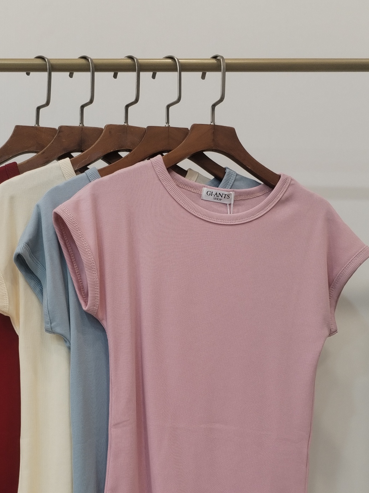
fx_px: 711
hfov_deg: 28.9
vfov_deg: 36.8
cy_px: 398
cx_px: 129
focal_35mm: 50
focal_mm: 4.75
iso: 285
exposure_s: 1/60
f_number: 1.8
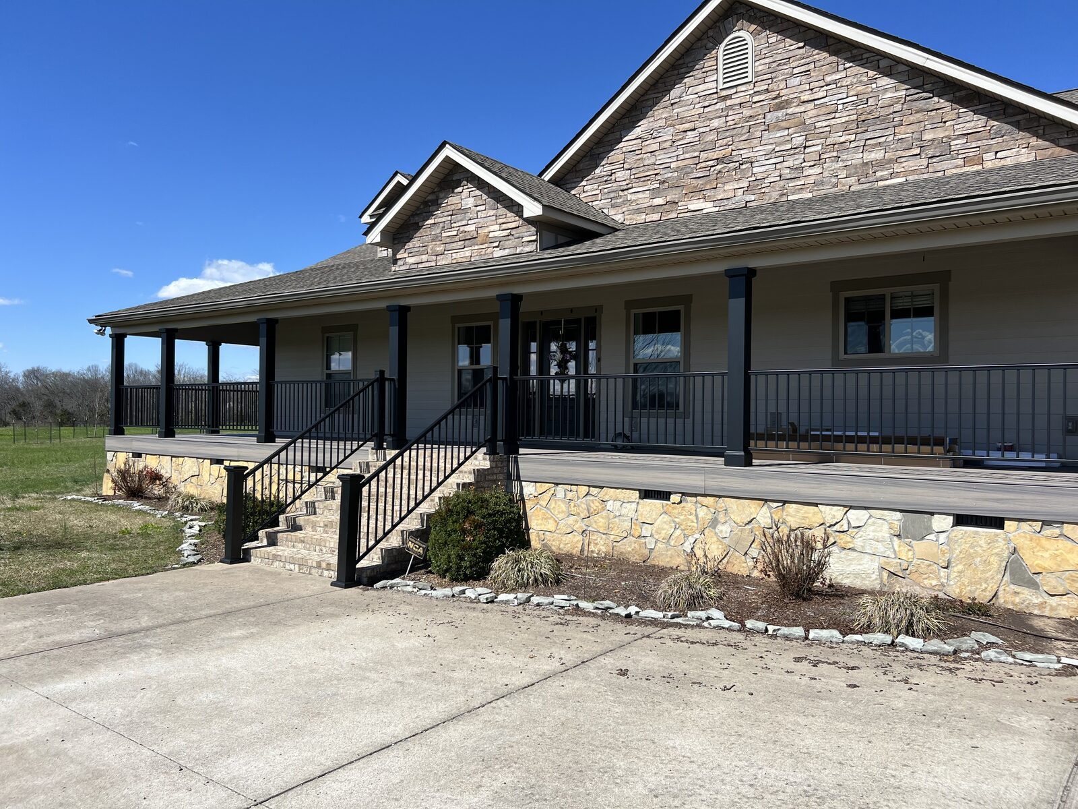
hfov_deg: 67.3
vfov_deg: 53.1
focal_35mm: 26
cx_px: 539
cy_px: 404
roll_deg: +0.5
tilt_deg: -0.9
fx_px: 810
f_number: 1.5
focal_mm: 5.7
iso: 50
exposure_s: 1/4444
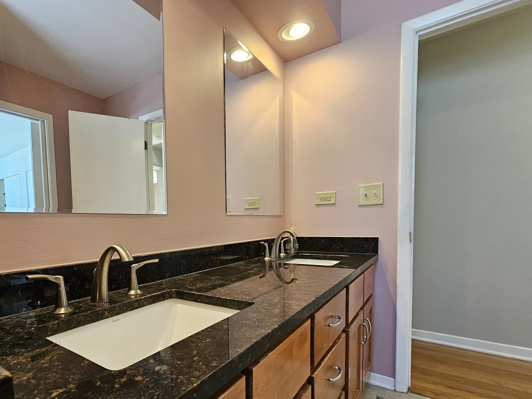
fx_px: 200
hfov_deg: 106.2
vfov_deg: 89.9
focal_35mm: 13
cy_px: 200
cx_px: 266
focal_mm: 2.2
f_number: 2.2
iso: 160
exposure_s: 1/60
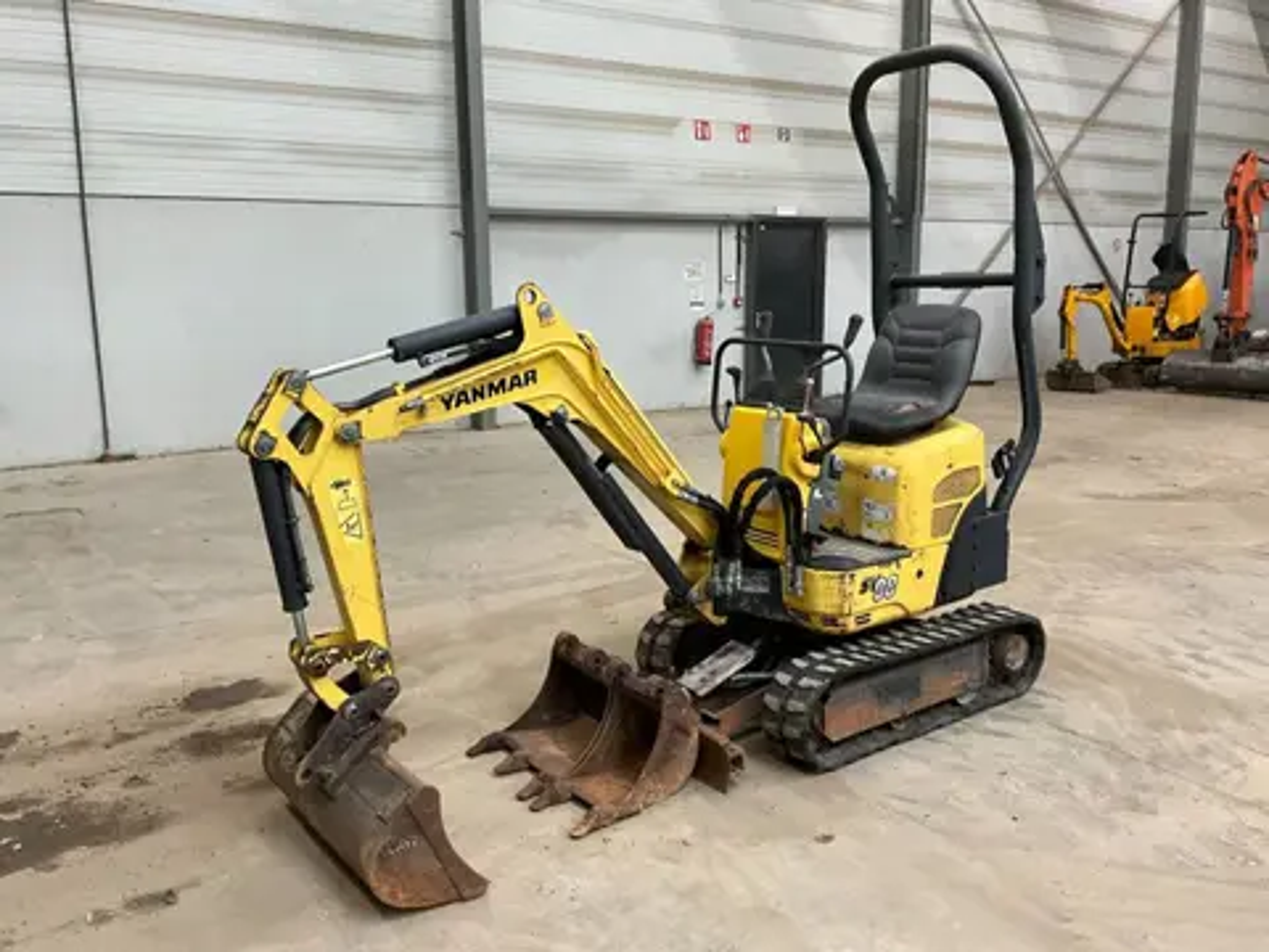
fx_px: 1063
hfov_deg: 61.7
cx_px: 634
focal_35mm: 29
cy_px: 476
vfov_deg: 48.2
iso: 160
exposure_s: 1/60
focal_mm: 3
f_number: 1.8
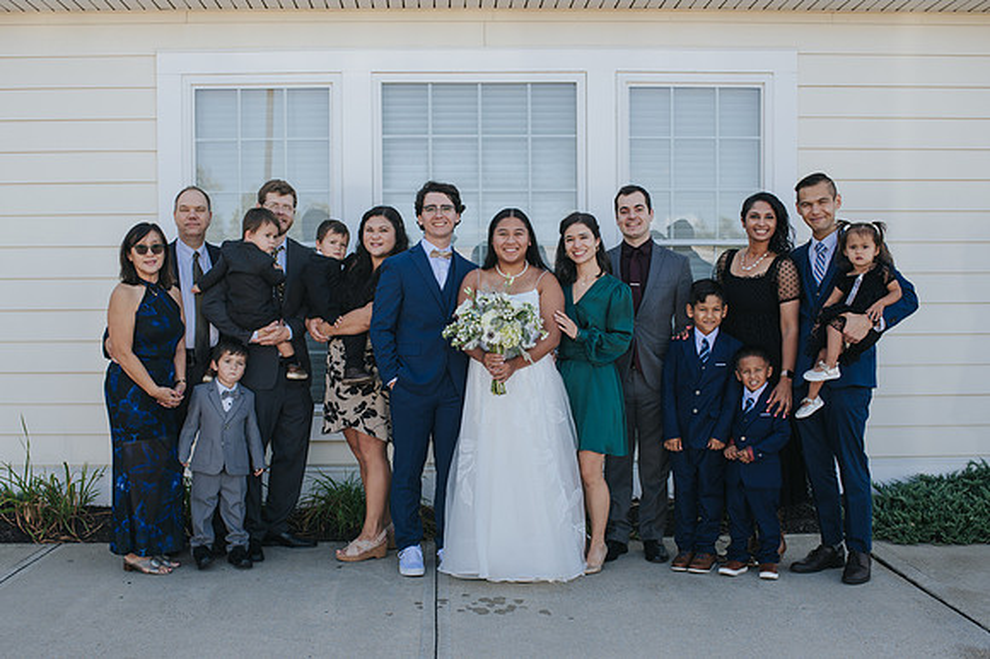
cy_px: 368
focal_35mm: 40
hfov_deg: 48.5
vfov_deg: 33.3
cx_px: 465
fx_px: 1099
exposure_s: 1/400
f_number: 3.5
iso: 140
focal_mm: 35
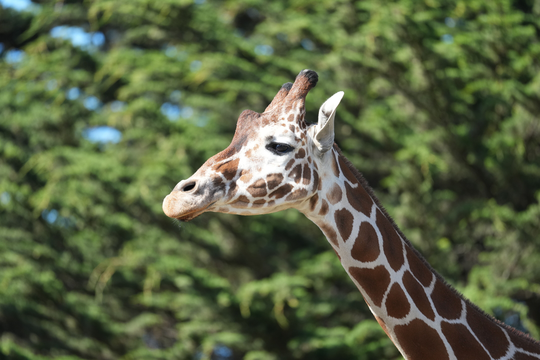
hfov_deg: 5.2
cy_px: 180
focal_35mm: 400
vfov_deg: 3.4
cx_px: 270
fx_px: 6000
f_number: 4.5
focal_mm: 400
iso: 640
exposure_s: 1/1000
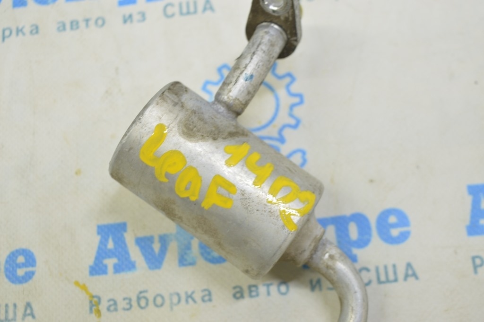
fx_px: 705
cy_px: 161
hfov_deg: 37.9
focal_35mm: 52
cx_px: 242
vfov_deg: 25.7
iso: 400
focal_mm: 35
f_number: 5.6
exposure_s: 1/20
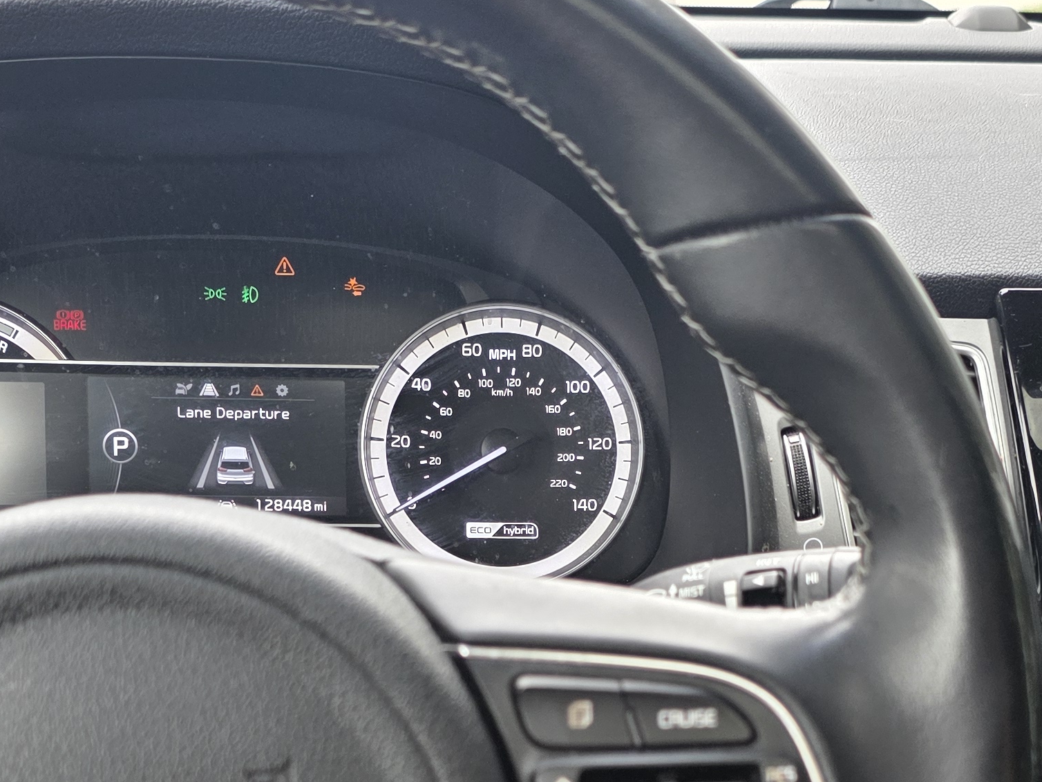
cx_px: 536
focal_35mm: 61
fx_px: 1836
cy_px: 747
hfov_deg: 31.7
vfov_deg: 23.2
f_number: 1.7
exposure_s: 1/180
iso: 100
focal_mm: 6.3
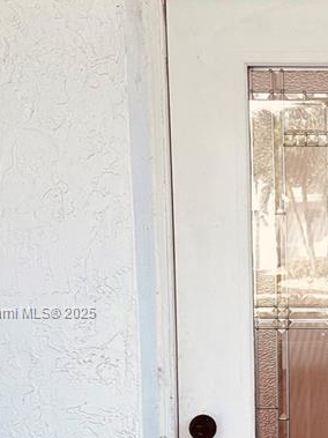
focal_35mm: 76
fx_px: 961
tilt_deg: -3.1
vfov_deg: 25.4
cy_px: 313
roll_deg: -0.3
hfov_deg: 18.3
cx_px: 403
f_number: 1.78
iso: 80
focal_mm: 6.86
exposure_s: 1/549
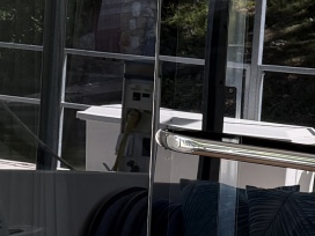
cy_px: 111
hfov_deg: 13.9
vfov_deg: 10.5
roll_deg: -2.0
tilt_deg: -7.4
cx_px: 285
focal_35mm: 141
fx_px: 1283
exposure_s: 1/180
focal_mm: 6.76
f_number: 1.78
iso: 64
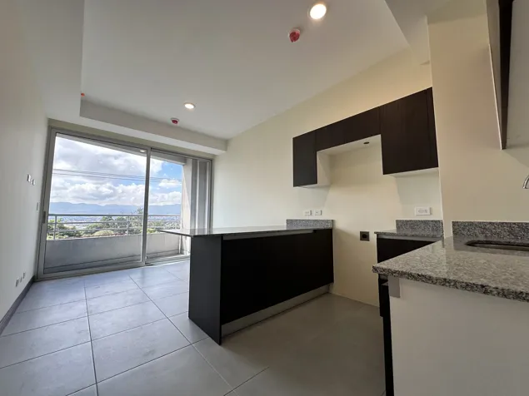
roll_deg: -0.1
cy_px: 198
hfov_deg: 102.1
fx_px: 214
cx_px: 264
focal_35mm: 14
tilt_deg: +6.1
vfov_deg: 85.7
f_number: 2.2
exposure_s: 1/191
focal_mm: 2.22
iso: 40
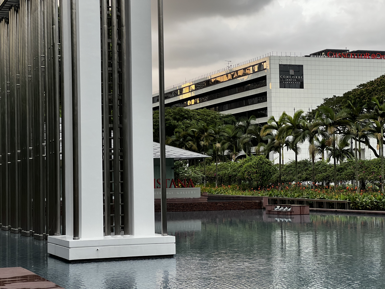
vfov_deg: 19.1
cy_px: 144
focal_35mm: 77
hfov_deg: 25.3
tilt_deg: +3.8
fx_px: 856
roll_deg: +1.3
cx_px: 192
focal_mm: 9
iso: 100
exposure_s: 1/99
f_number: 2.8
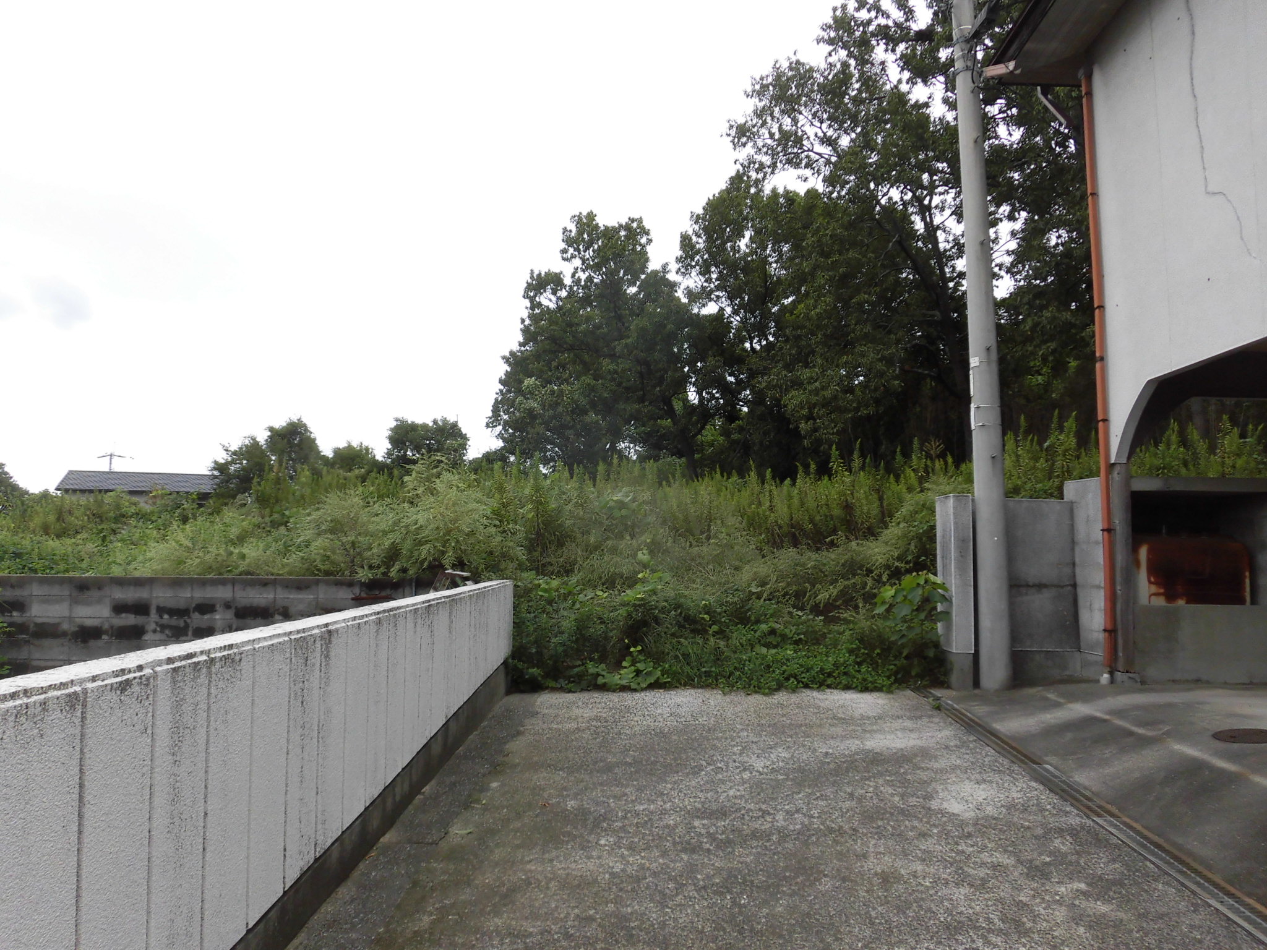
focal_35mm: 24
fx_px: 878
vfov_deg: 56.8
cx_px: 634
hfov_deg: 71.6
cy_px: 475
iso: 100
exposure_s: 1/640
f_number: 3.1
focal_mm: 4.3
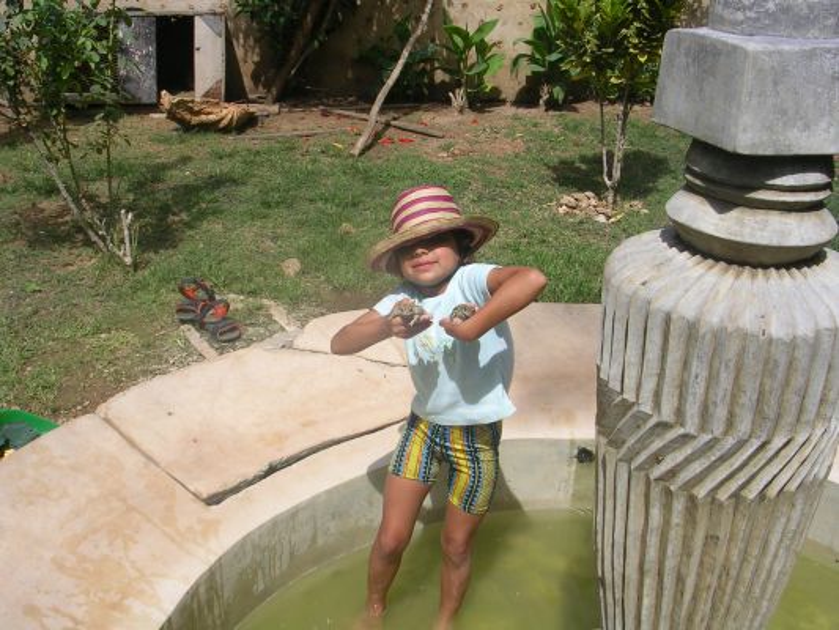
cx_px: 420
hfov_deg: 49.0
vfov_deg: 37.7
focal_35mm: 38
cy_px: 315
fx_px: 921
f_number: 5.6
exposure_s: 1/412
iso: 50
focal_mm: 5.8
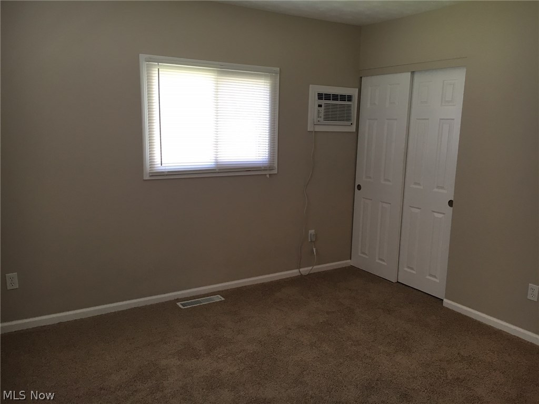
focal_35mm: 29
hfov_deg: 61.7
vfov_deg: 48.2
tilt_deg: -10.3
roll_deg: -1.2
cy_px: 202
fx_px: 452
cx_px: 270
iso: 64
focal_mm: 4.15
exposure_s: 1/30
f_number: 2.2
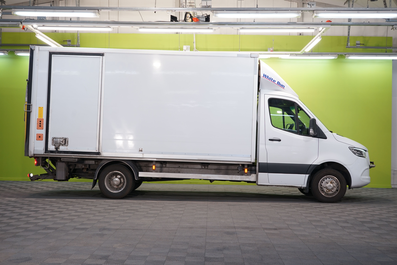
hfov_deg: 43.6
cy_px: 132
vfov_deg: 29.9
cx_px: 198
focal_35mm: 45
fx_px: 496
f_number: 6.3
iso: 400
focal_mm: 45
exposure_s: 1/25
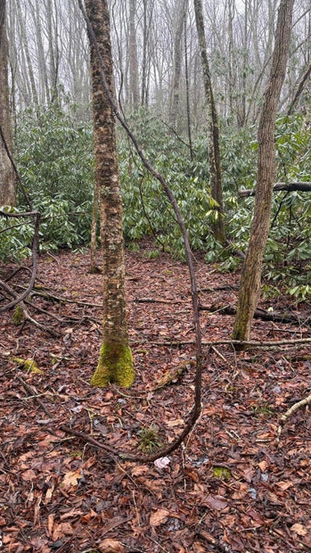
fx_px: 396
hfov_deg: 42.9
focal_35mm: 27
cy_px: 282
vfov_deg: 69.8
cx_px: 146
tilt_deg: +2.3
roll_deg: +2.8
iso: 100
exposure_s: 1/121
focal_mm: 6.76
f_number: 1.78
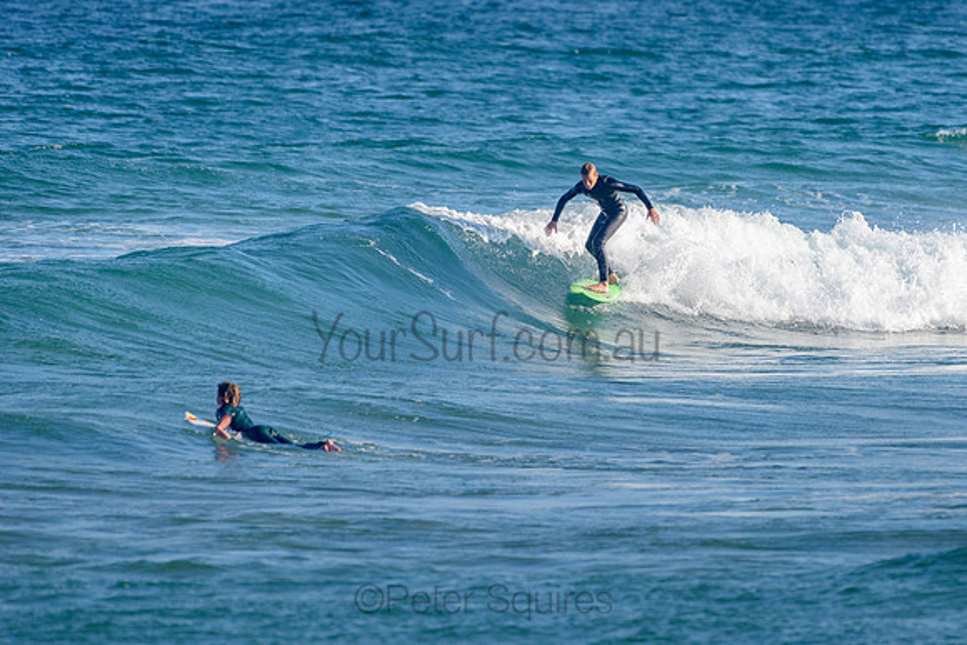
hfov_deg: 3.4
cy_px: 249
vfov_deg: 2.2
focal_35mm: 613
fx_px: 16475
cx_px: 593
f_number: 5.6
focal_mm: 500
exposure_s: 1/2000
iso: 180
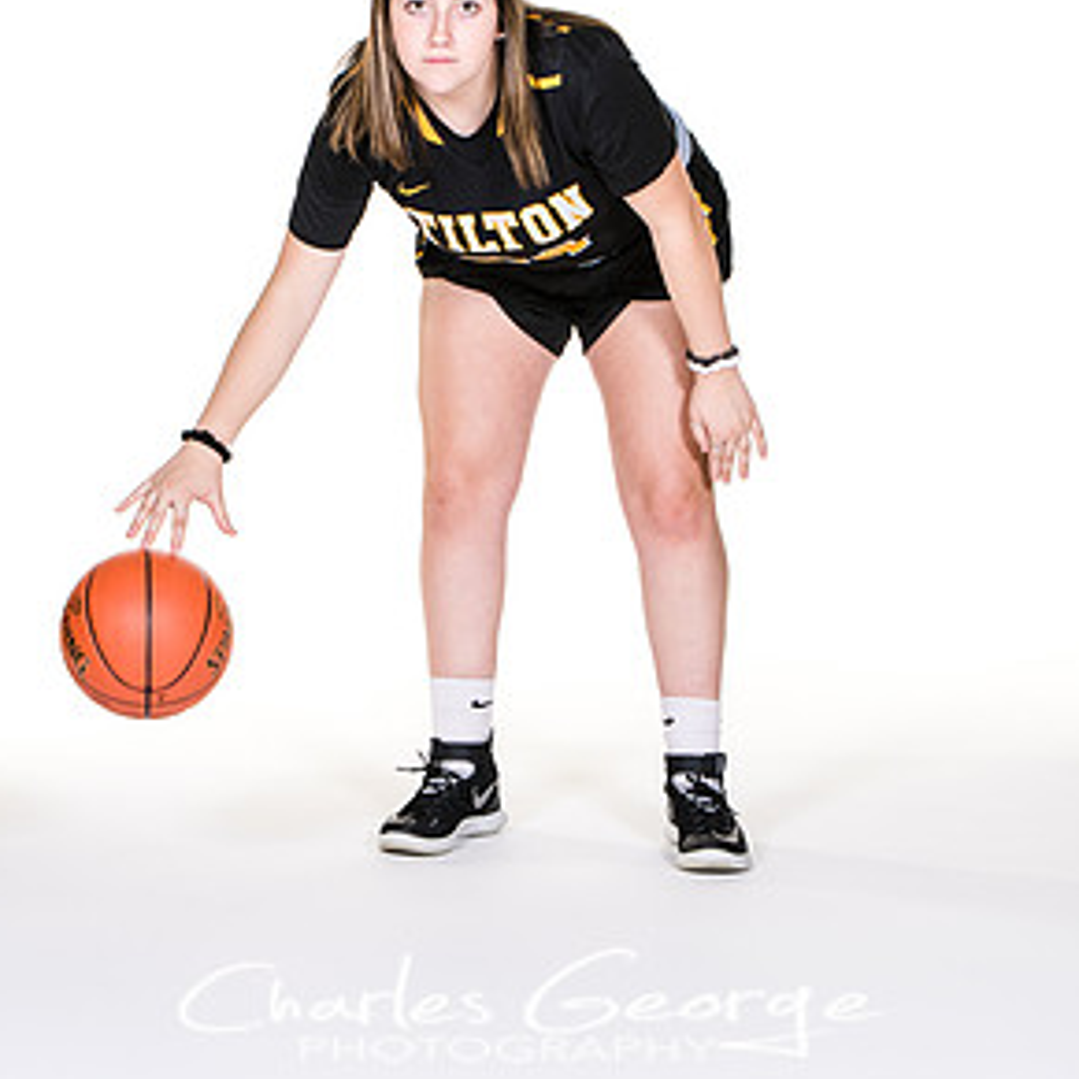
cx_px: 534
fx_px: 5431
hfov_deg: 11.3
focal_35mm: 154
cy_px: 337
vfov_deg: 11.3
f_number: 6.3
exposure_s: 1/160
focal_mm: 78
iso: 200
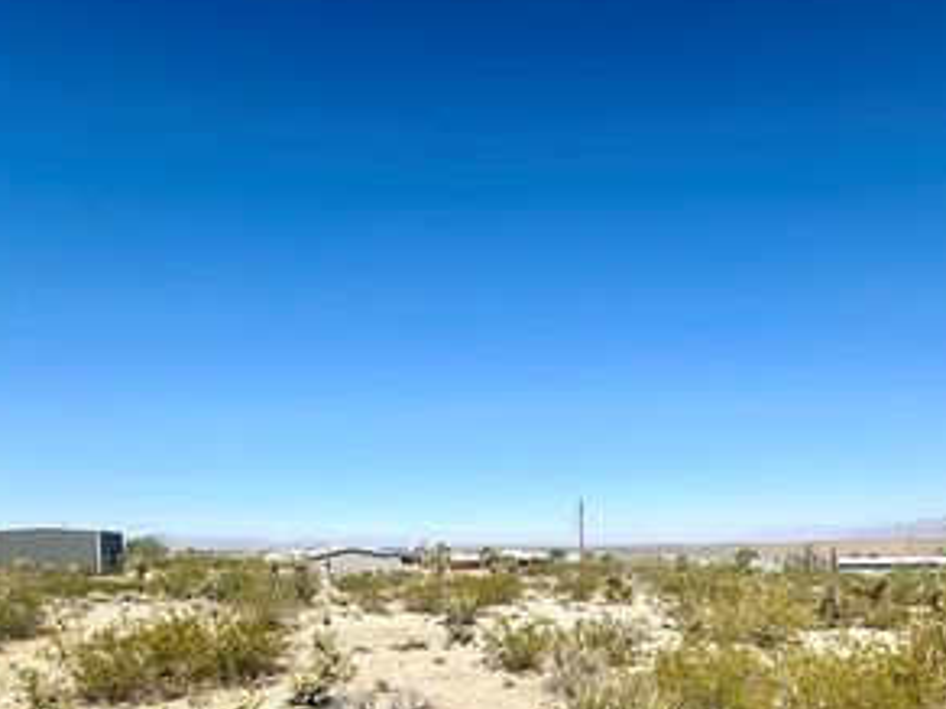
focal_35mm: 24
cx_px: 612
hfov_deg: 70.0
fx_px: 656
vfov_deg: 53.4
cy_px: 558
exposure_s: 1/3731
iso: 50
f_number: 2.2
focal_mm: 2.22
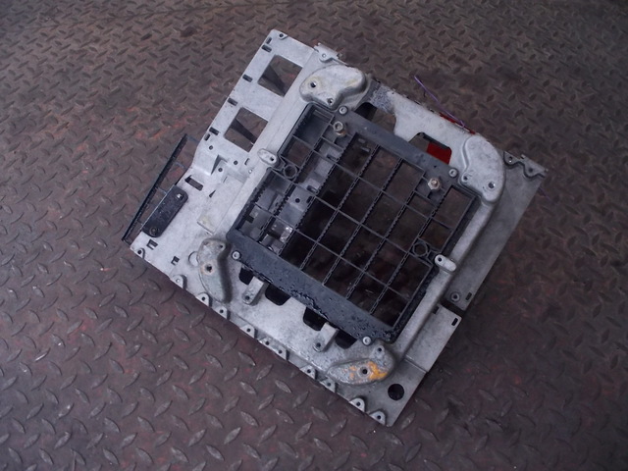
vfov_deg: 48.2
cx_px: 314
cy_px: 236
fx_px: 526
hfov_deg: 61.7
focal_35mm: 29
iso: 200
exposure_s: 1/25
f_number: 3.3
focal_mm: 4.1
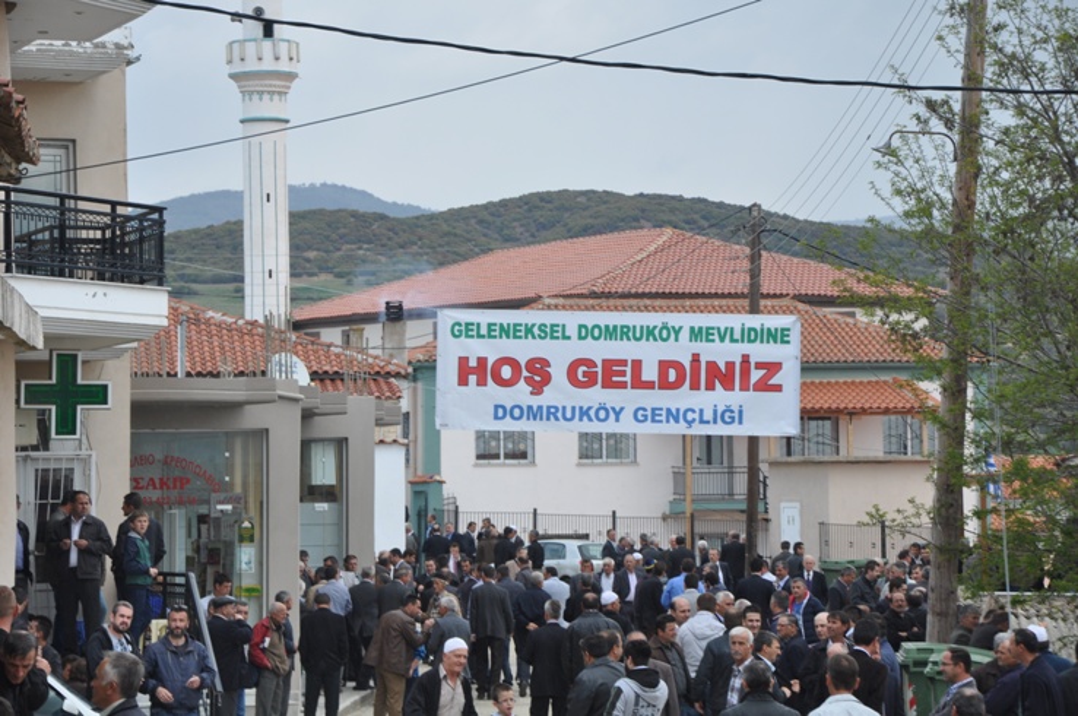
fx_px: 4037
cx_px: 539
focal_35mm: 135
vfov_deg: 10.1
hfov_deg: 15.2
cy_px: 358
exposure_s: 1/320
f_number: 9
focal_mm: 90
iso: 200
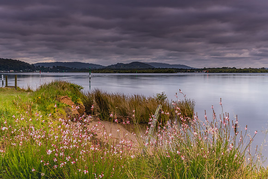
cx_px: 124
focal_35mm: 46
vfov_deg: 29.2
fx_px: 343
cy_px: 83
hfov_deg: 42.6
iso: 100
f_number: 8
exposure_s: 6
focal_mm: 28
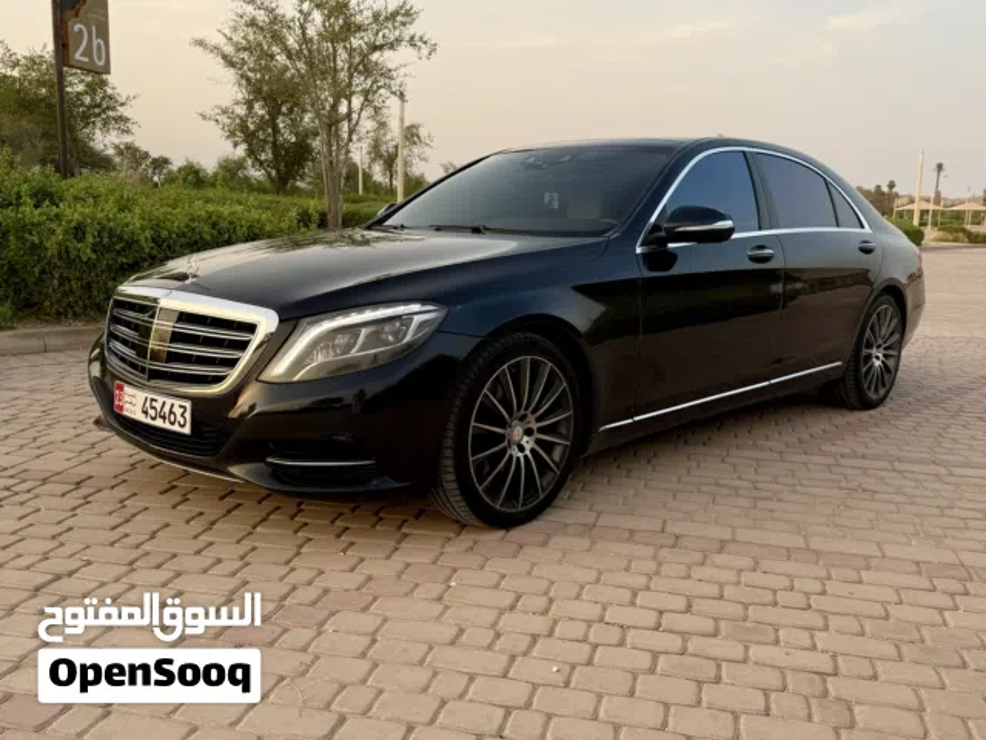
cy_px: 370
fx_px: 684
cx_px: 493
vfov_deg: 56.8
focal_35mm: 24
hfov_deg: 71.6
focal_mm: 6.76
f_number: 1.78
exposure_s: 1/435
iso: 80
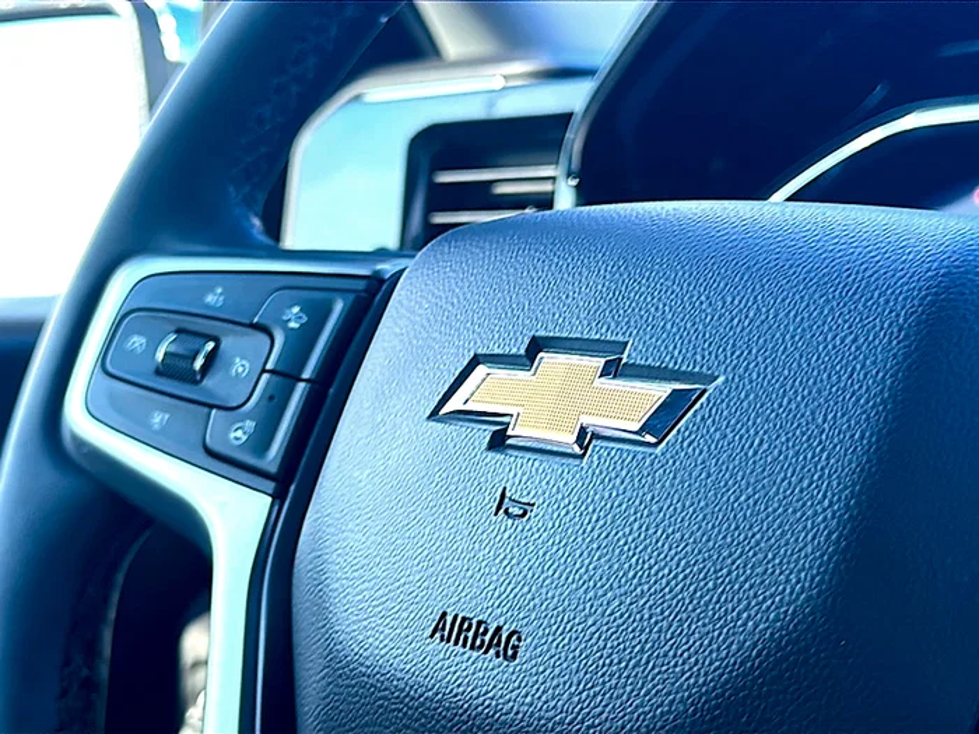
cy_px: 367
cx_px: 490
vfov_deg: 33.6
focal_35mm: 43
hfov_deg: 43.9
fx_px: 1216
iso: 50
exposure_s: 1/79
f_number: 1.78
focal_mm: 6.86
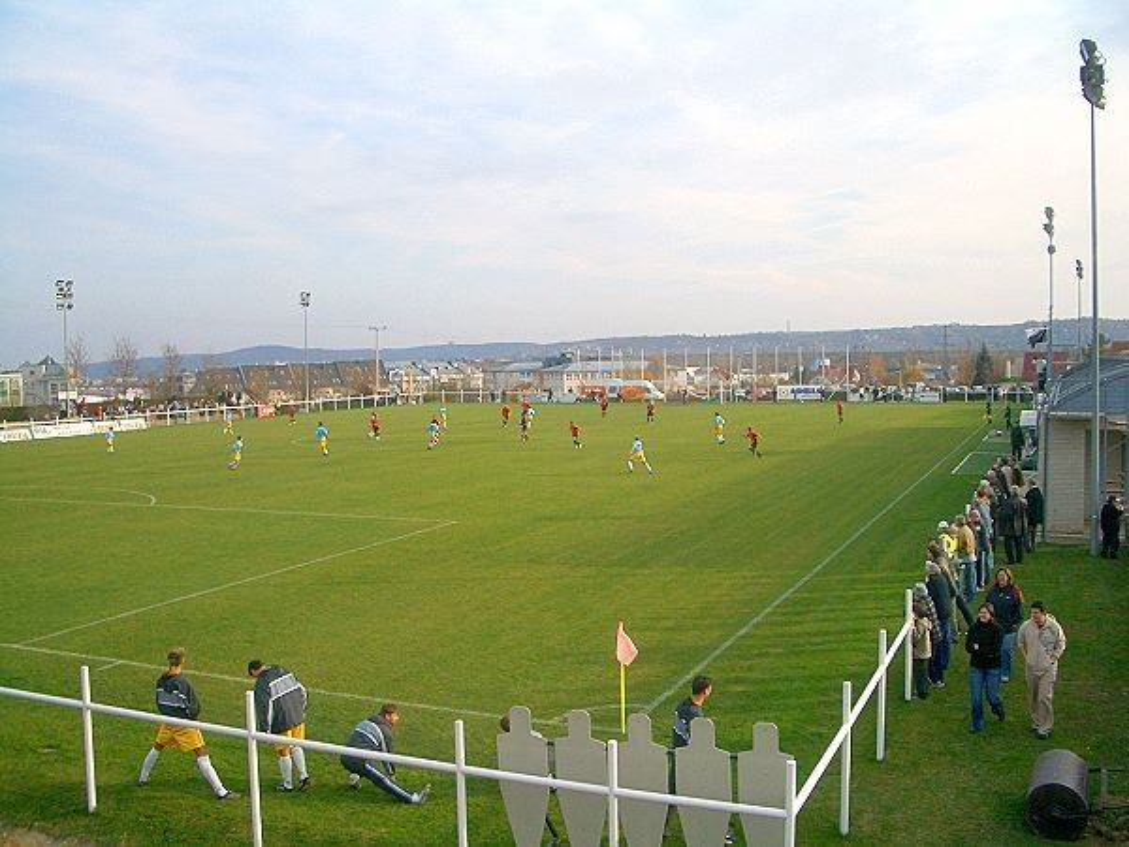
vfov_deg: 40.7
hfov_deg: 52.6
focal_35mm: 35
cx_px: 564
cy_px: 424
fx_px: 1142
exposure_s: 1/320
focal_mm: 5.8
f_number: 4.3
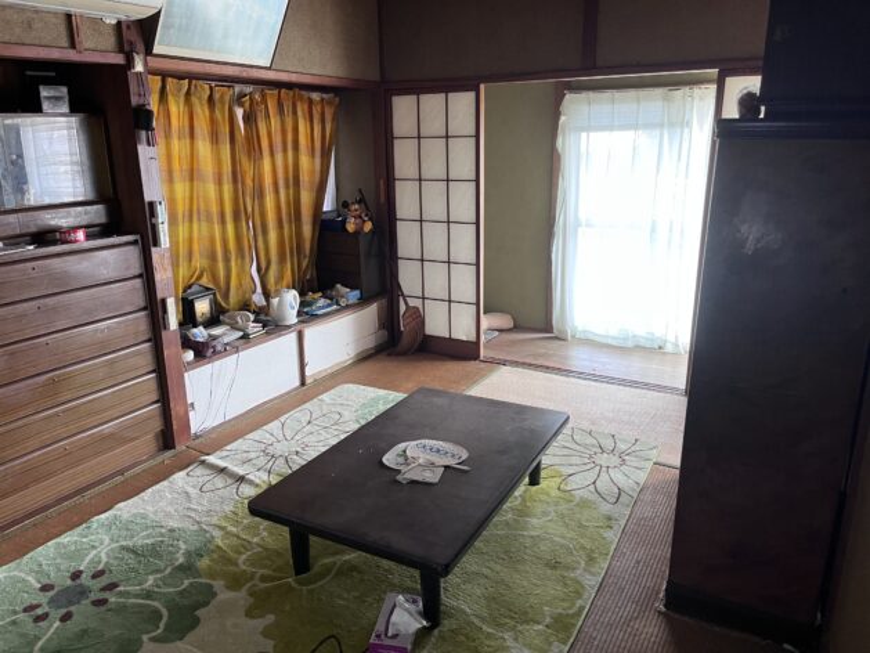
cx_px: 435
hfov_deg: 67.3
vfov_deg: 53.1
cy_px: 326
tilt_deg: -16.9
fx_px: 654
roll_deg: +0.4
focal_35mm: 26
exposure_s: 1/60
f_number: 1.6
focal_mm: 5.1
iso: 160
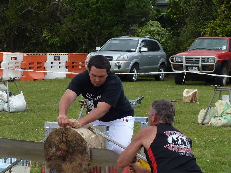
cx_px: 99
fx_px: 847
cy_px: 157
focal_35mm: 127
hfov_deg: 15.5
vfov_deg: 11.6
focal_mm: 10.3
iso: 80
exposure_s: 1/320
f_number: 4
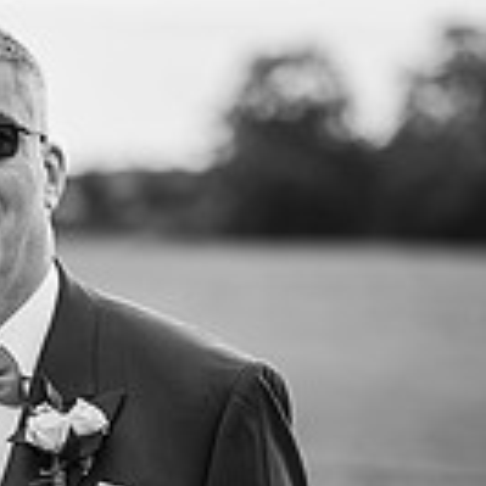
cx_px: -42
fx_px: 3876
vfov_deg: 7.1
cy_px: 734
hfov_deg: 7.1
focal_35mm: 244
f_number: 2.2
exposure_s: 1/800
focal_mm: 85
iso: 100
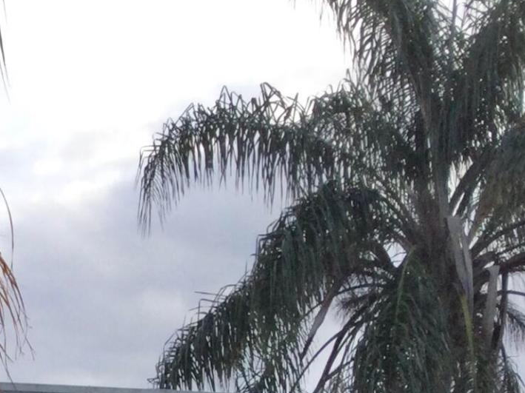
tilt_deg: -3.7
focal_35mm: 126
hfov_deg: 13.6
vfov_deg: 10.8
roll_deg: -2.8
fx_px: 1910
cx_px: -498
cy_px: 768
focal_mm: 3.3
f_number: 2.4
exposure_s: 1/652
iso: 25
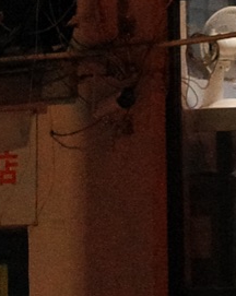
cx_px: 555
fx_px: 1943
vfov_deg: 8.7
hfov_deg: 6.6
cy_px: 44
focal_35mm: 222
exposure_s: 1/160
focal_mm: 26
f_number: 3.2
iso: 2500
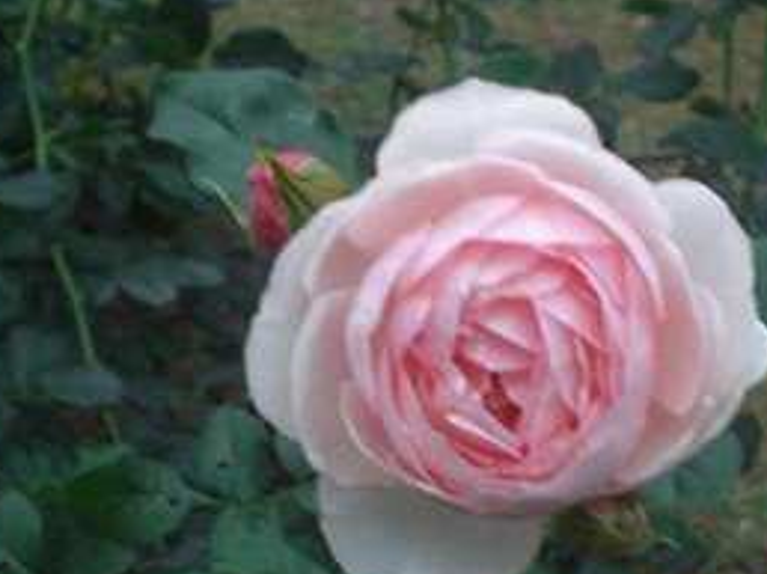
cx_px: 479
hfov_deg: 29.3
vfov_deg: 22.1
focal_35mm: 66
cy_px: 396
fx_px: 1461
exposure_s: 1/15
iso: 200
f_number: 3.1
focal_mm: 6.3
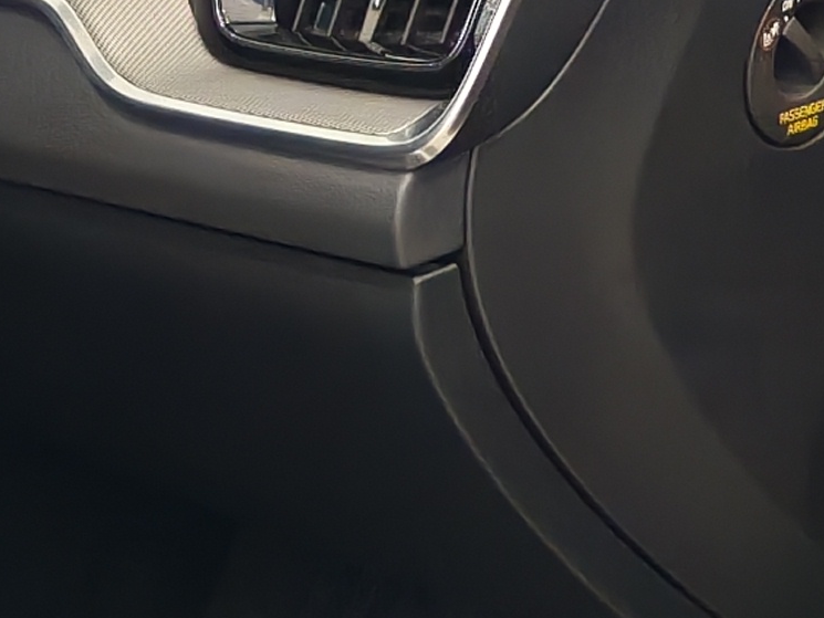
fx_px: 4190
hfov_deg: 11.1
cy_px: 741
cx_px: -66
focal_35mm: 176
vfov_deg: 8.4
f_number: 1.9
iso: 800
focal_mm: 6.12
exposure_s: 1/100
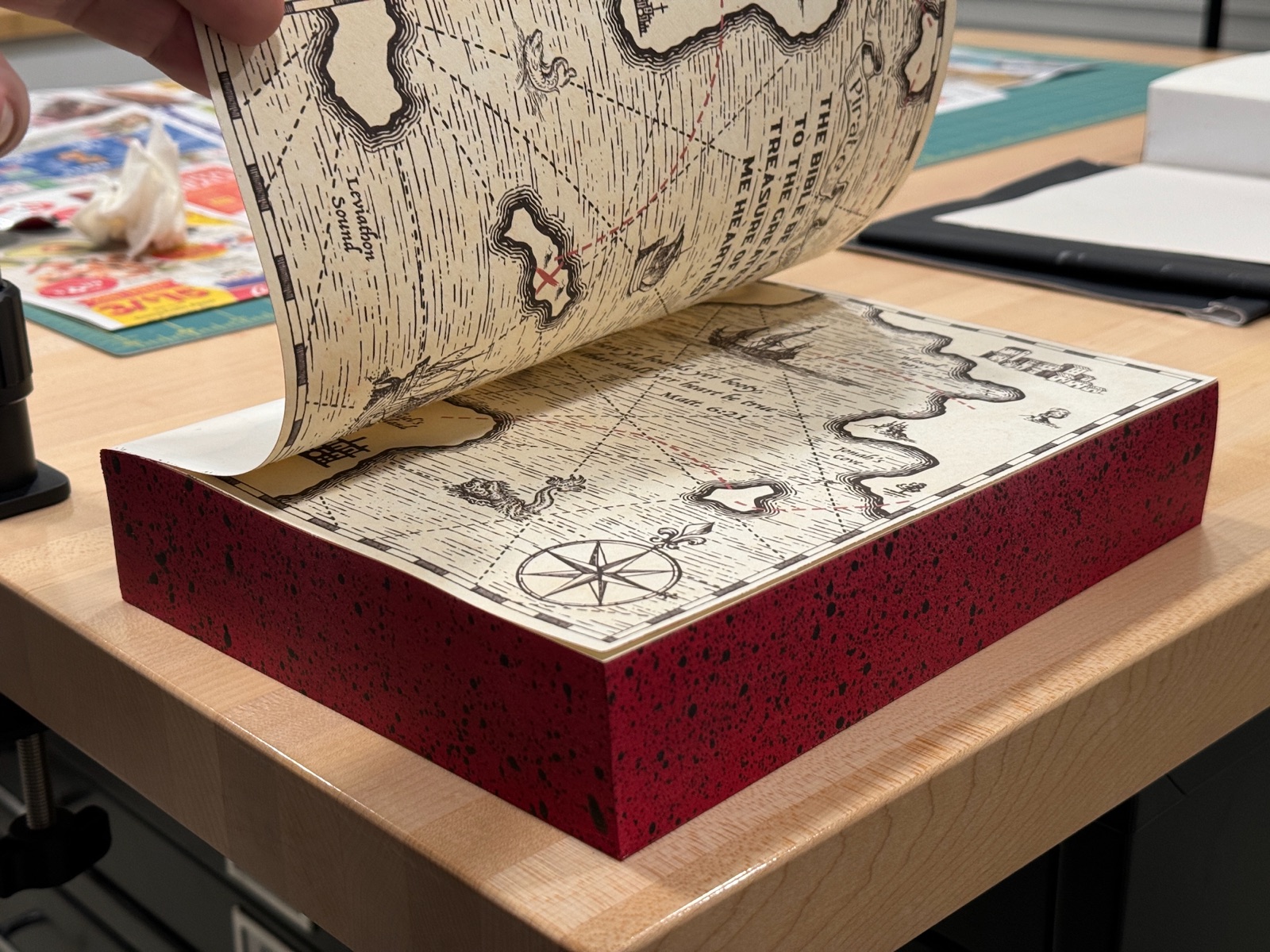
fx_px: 1761
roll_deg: +1.0
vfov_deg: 30.3
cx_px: 635
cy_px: 476
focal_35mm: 48
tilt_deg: -21.8
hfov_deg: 39.7
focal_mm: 6.86
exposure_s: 1/60
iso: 80
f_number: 1.78
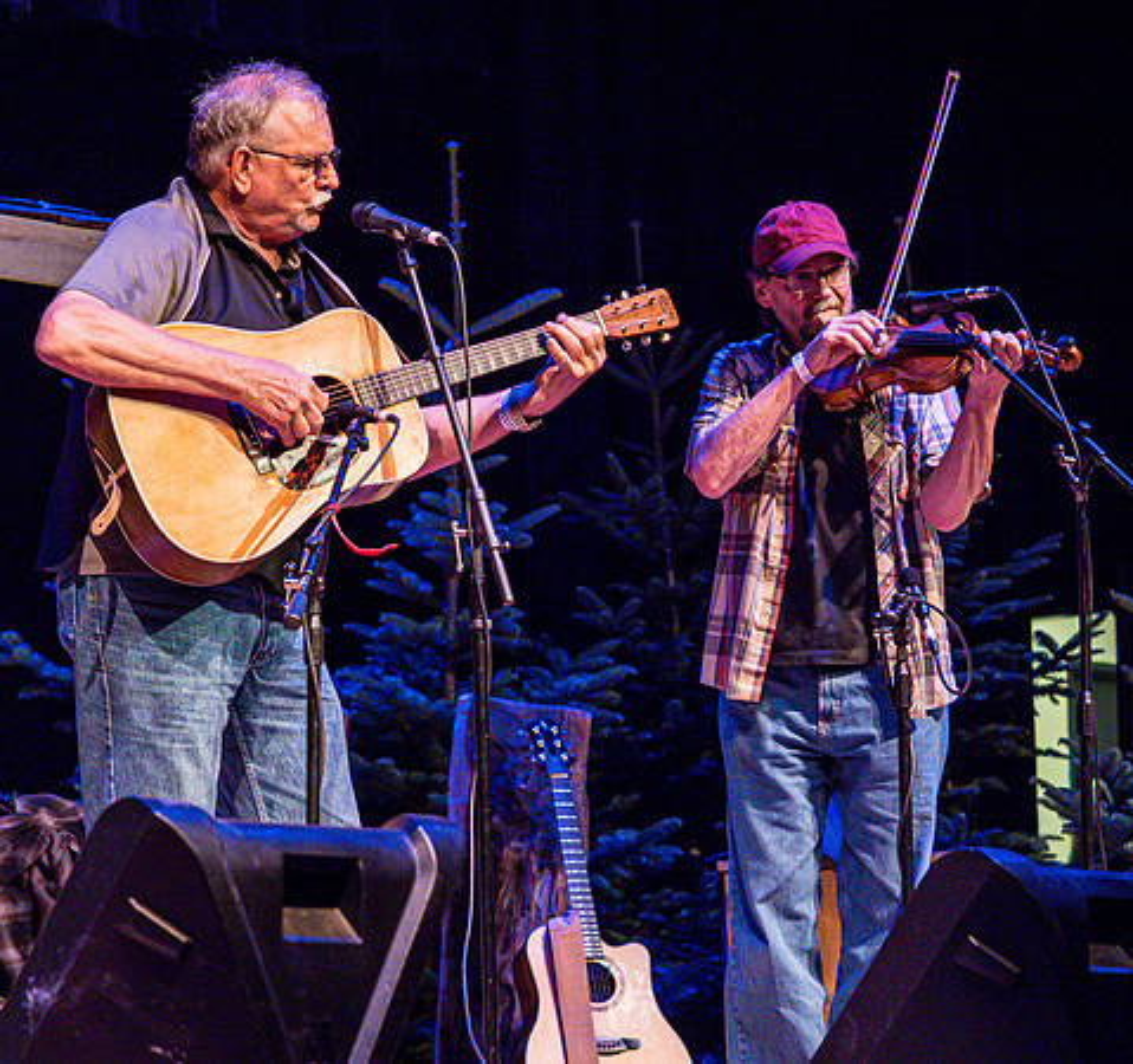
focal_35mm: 132
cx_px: 554
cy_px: 449
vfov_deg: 12.8
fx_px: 4739
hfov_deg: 13.6
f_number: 2.8
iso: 640
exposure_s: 1/200
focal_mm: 50
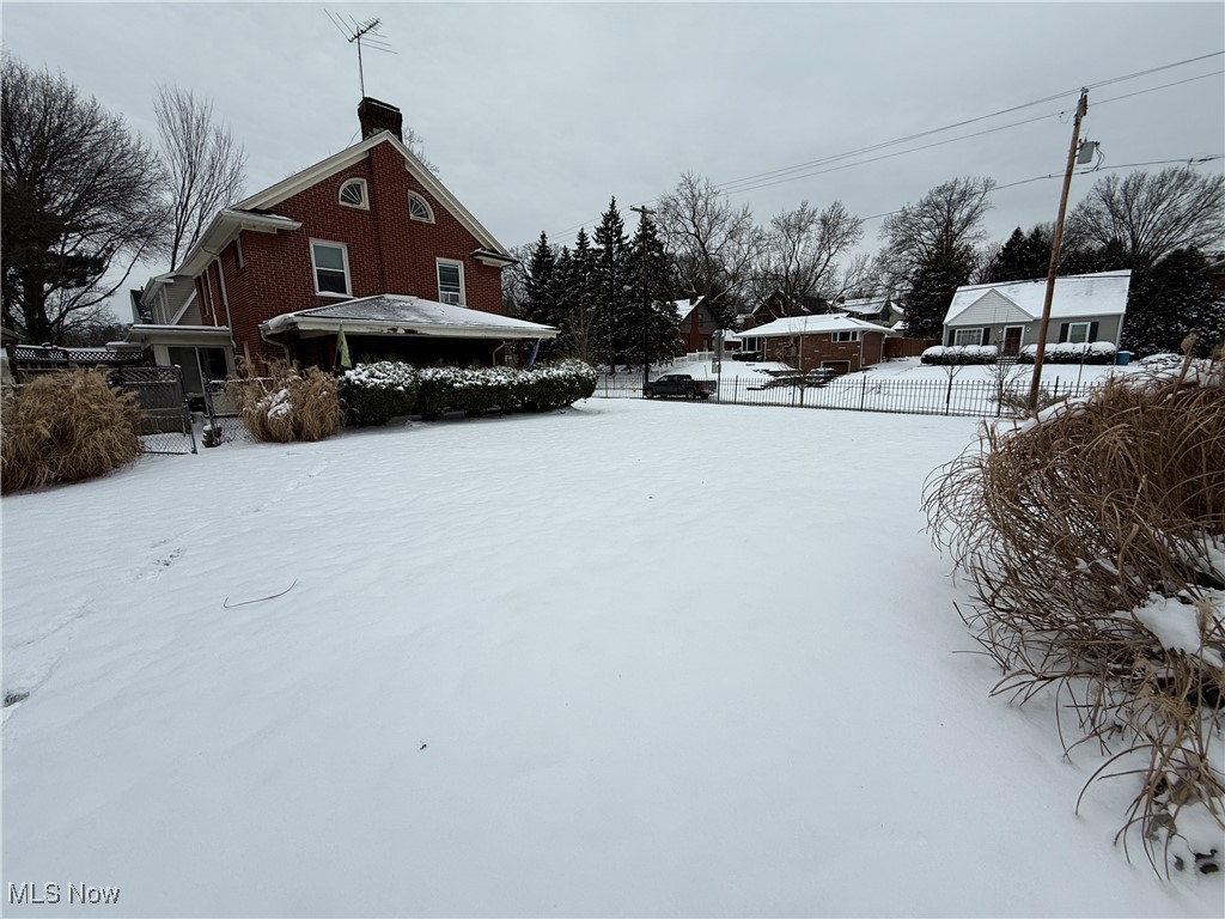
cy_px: 460
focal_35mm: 14
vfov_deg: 85.7
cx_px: 612
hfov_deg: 102.1
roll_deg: +1.1
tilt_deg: -10.8
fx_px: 495
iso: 50
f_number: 2.2
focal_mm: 2.22
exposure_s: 1/928
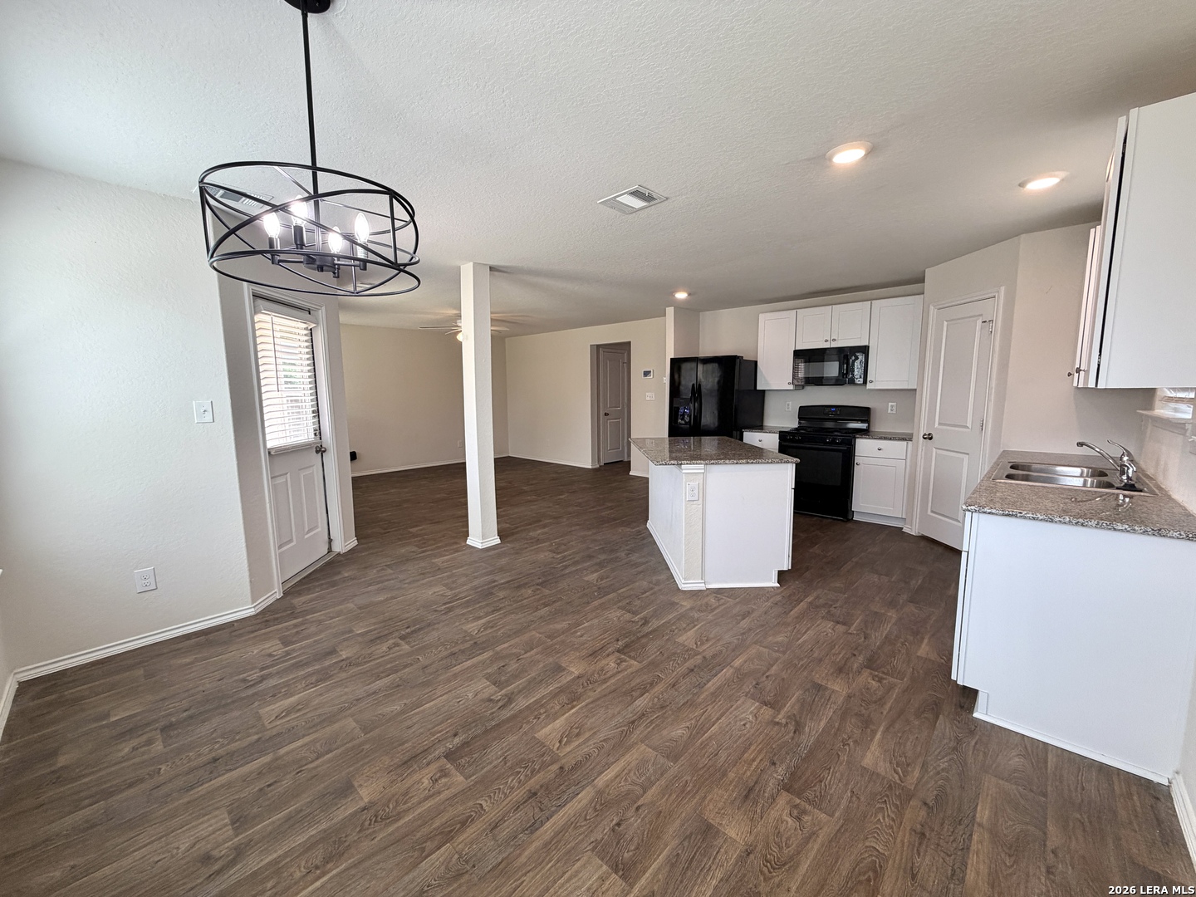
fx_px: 484
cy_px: 448
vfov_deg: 85.7
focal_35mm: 14
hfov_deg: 102.1
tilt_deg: -6.9
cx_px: 598
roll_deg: +1.0
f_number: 2.2
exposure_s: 1/120
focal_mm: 2.22
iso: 100
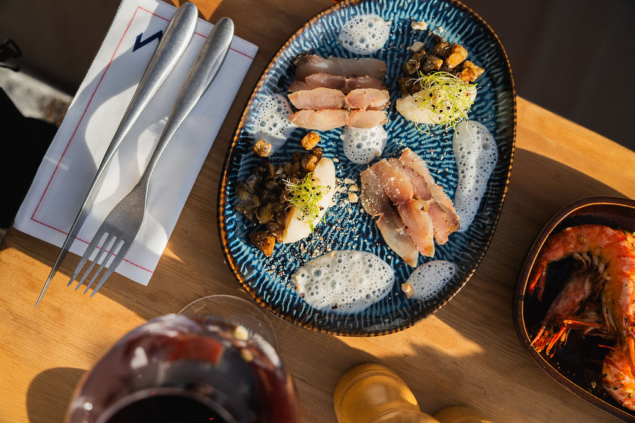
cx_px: 318
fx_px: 635
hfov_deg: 53.1
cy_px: 212
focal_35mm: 36
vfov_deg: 36.8
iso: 100
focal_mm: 36
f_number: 5
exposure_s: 1/160
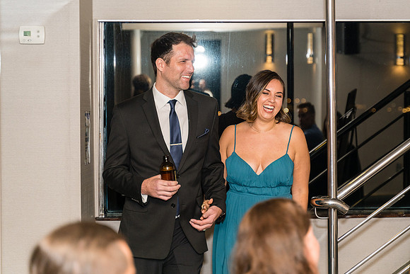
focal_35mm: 87
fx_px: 994
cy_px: 113
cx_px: 237
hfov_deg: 23.3
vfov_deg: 15.7
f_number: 2.8
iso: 1000
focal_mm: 70
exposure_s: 1/250
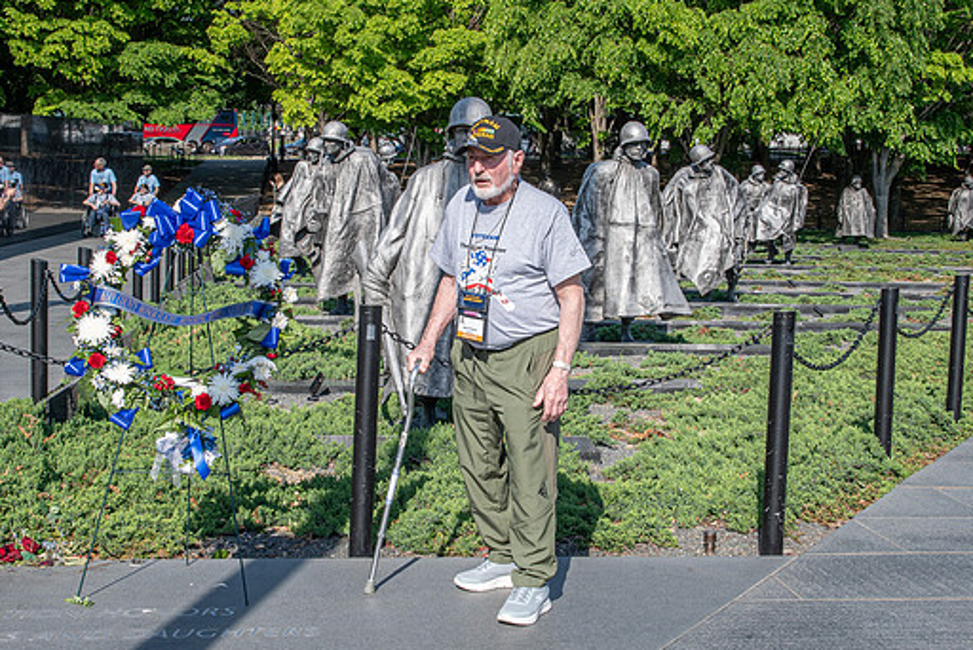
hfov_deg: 36.9
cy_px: 289
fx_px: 1460
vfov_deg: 25.1
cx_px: 490
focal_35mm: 54
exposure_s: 1/160
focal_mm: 24
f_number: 9
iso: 100
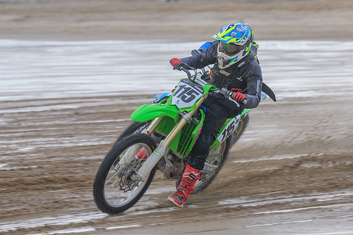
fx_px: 2184
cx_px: 151
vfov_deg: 6.2
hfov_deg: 9.2
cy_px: 94
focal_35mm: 223
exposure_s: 1/320
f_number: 4
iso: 64
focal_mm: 115
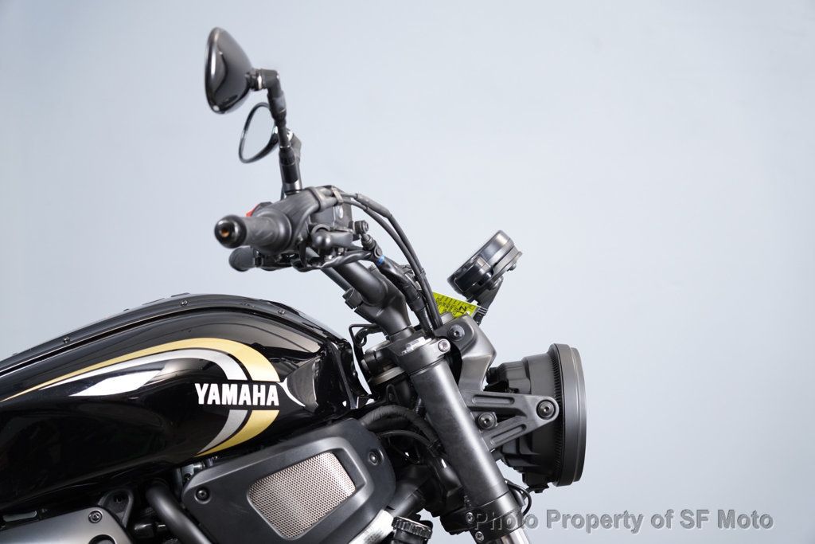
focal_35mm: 89
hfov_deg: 22.9
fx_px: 2015
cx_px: 408
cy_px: 272
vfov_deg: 15.4
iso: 1600
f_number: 4
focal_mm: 89
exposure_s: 1/100
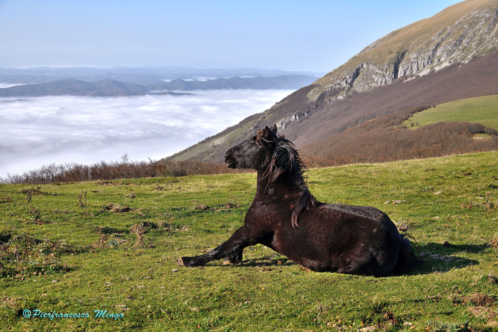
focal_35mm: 46
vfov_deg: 29.2
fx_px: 636
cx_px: 249
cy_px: 166
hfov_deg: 42.7
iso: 250
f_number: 8
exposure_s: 1/2000
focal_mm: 46
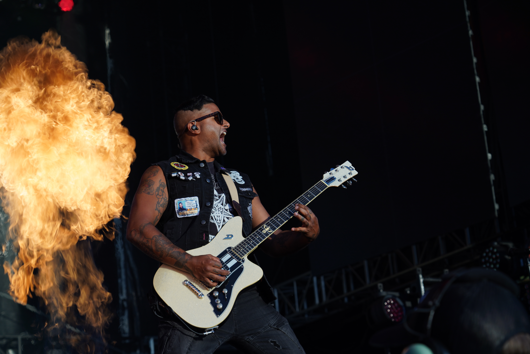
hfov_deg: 23.1
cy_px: 177
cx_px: 265
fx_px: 1295
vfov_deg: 15.5
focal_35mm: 88
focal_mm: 88
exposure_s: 1/400
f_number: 6.3
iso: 100
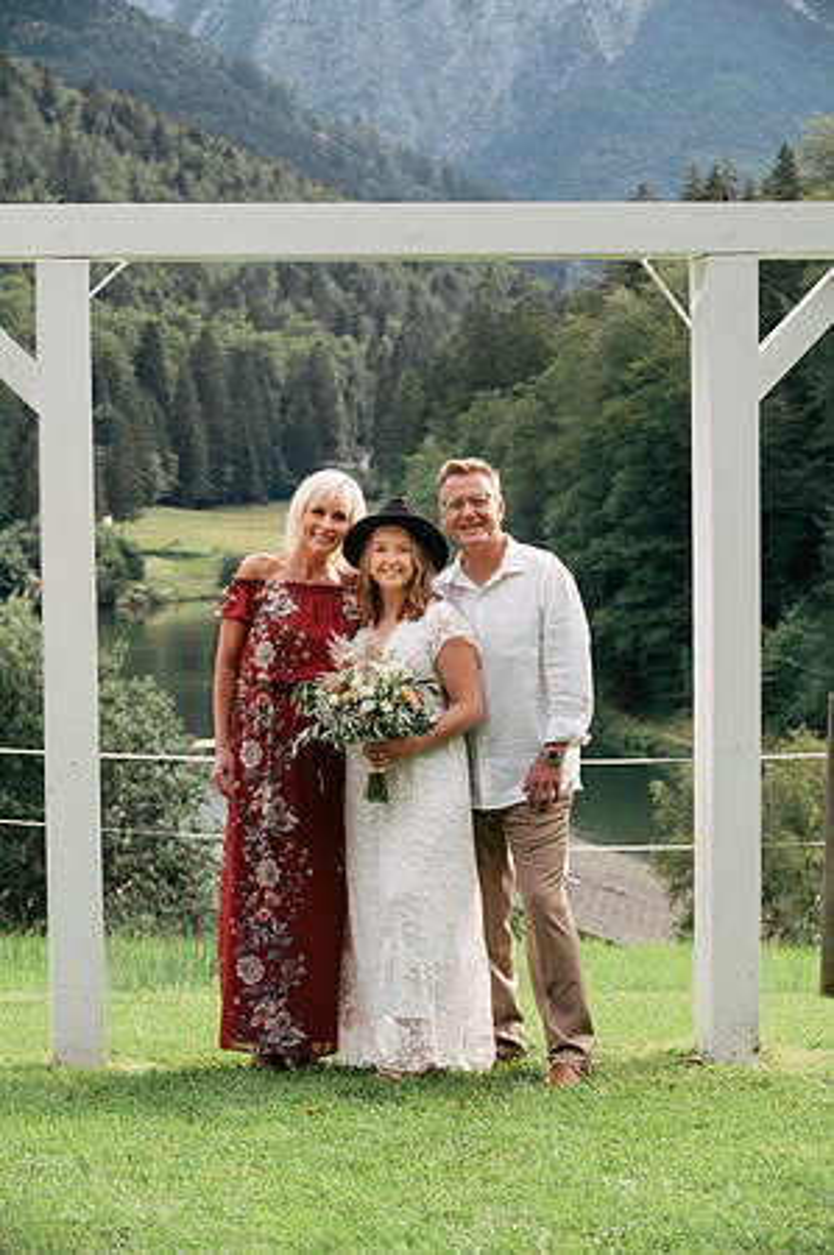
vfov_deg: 21.5
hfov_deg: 14.4
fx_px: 3309
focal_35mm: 95
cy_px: 628
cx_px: 417
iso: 500
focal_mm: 95
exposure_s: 1/250
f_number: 8
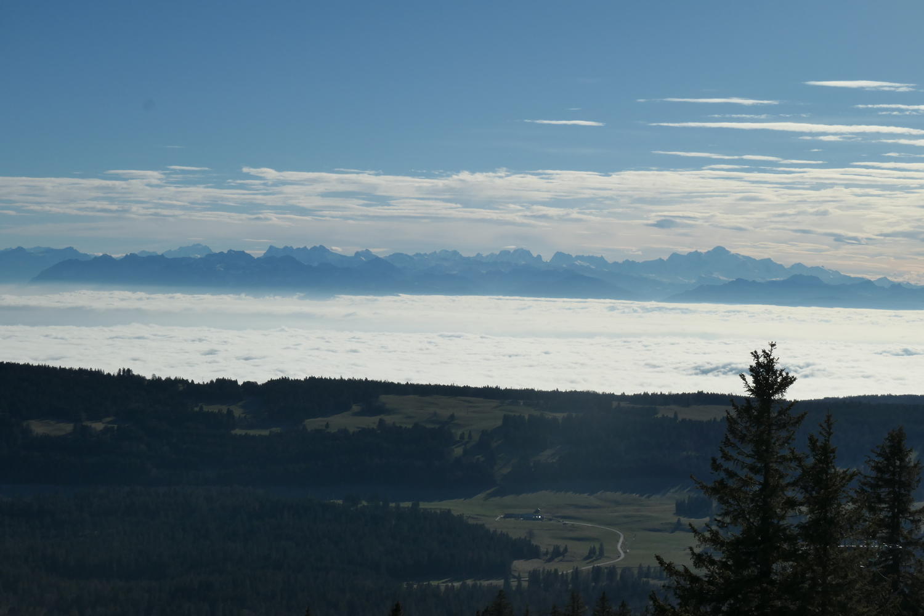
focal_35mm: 60
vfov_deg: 22.6
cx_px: 462
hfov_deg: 33.4
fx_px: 1540
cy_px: 308
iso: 200
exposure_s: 1/2000
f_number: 8
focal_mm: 22
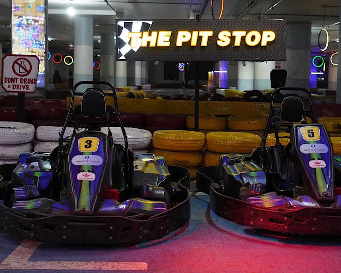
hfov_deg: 33.2
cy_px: 138
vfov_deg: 26.9
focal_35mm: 57
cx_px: 191
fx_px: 571
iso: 6400
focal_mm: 33
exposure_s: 1/250
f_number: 3.5
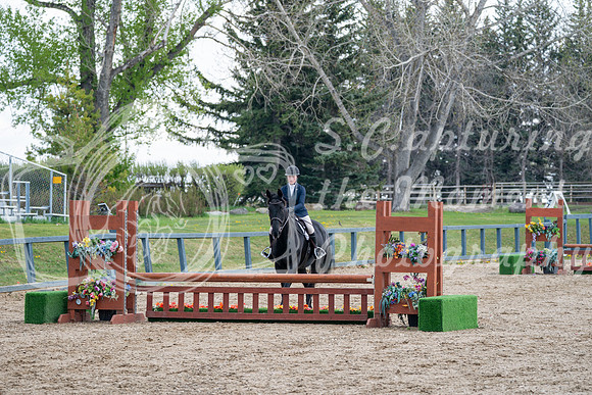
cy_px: 198
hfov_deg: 12.2
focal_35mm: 168
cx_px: 296
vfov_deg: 8.2
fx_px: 2763
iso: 125
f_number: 5.6
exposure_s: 1/200
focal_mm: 168
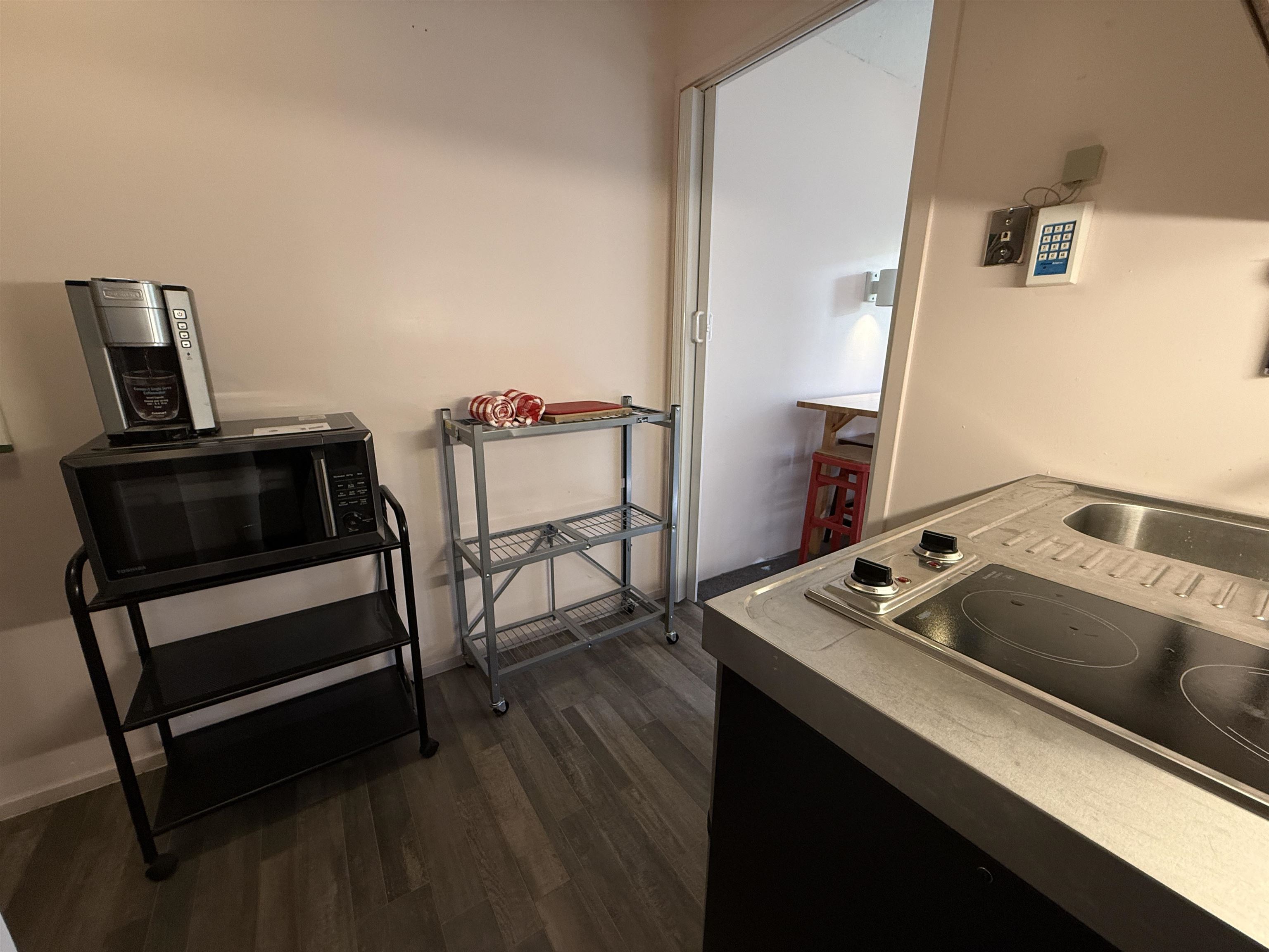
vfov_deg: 85.7
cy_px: 476
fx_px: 513
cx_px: 634
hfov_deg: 102.1
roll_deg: -0.4
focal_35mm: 14
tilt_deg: -15.2
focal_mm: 2.22
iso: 250
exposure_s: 1/60
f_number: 2.2
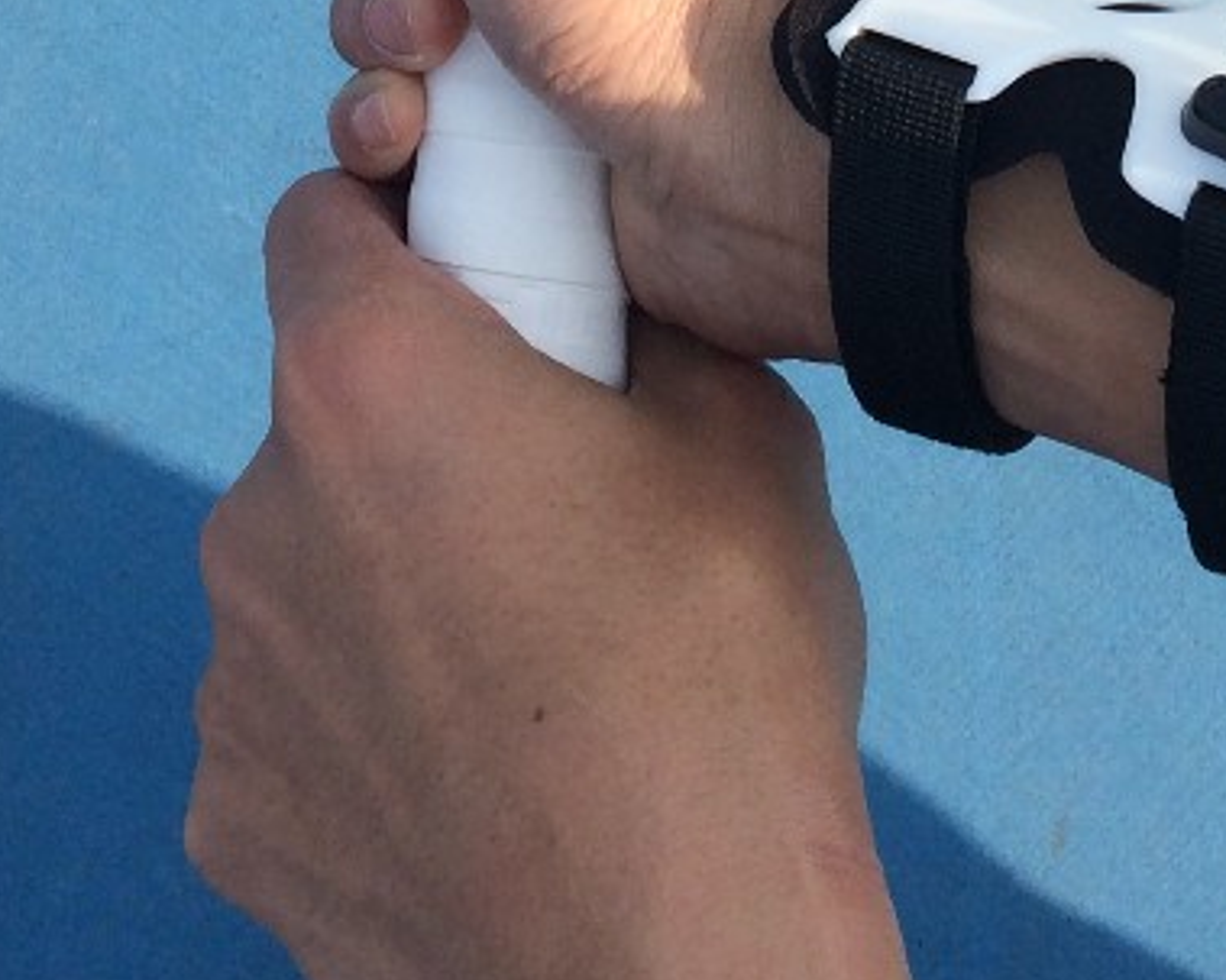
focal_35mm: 103
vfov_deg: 12.9
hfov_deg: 18.5
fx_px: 3736
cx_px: 922
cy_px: -1037
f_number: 2.2
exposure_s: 1/1172
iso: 32
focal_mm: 4.12
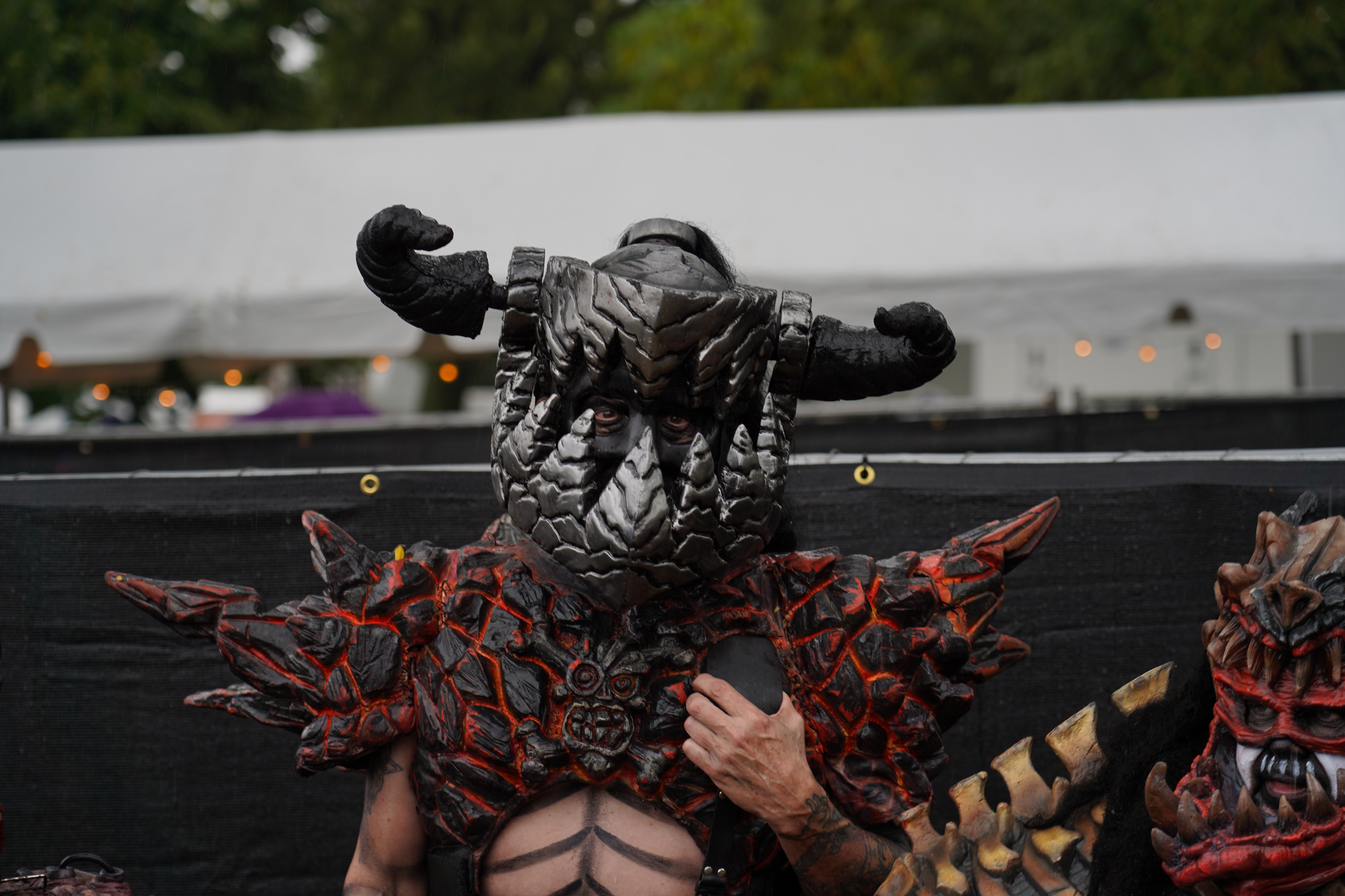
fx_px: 3923
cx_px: 672
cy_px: 448
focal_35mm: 105
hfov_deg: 19.5
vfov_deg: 13.0
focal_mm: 105
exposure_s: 1/160
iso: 100
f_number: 4.5
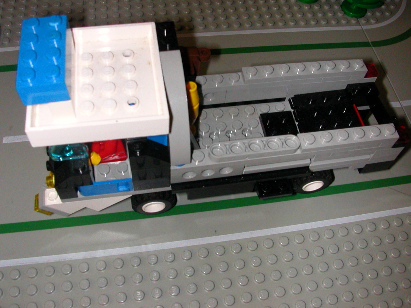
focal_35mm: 37
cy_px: 154
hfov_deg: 50.1
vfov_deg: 38.7
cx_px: 206
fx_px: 439
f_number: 4.5
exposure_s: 1/59.9
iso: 100
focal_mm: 5.6
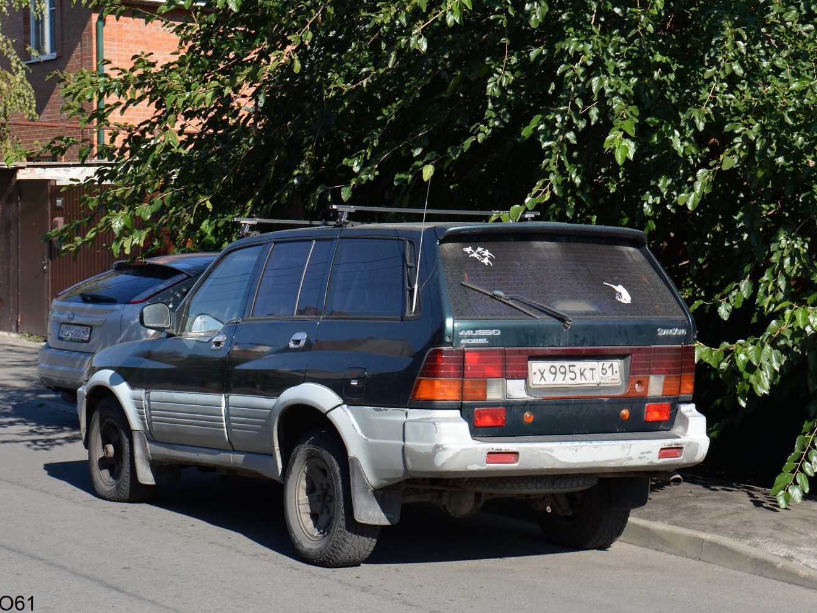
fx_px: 1699
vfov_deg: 20.4
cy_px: 306
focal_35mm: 72
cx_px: 387
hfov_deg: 27.0
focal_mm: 44
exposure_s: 1/250
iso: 180
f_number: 8
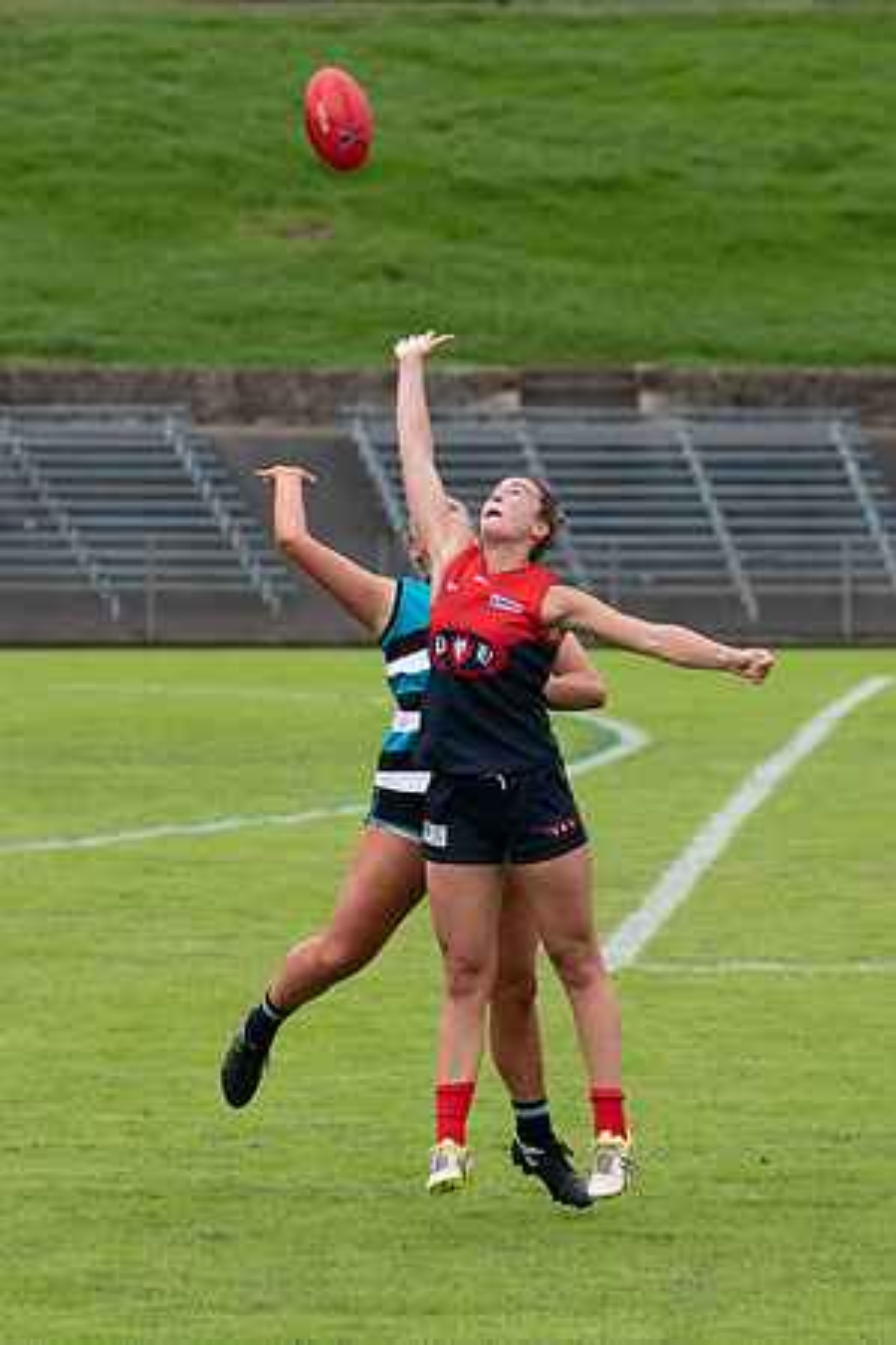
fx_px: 13148
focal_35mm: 352
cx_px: 386
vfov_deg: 5.9
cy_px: 698
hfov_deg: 3.9
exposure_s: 1/1600
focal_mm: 210
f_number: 5.6
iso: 800
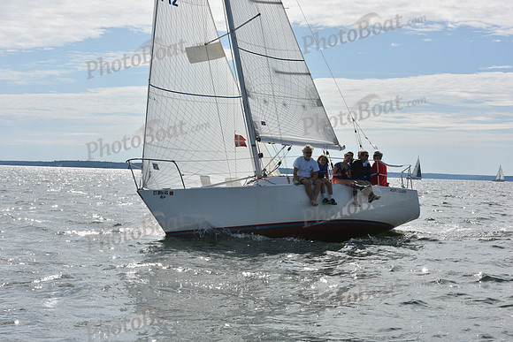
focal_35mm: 70
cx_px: 256
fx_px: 998
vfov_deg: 19.5
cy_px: 171
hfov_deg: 28.8
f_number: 11
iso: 320
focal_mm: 70
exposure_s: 1/1000
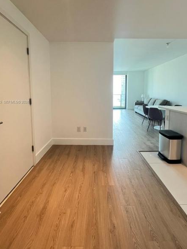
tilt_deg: -3.5
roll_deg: +0.0
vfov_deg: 93.5
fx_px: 115
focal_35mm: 16
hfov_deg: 78.1
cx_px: 97
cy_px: 102
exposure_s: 1/60
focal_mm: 1.57
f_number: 1.8
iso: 160
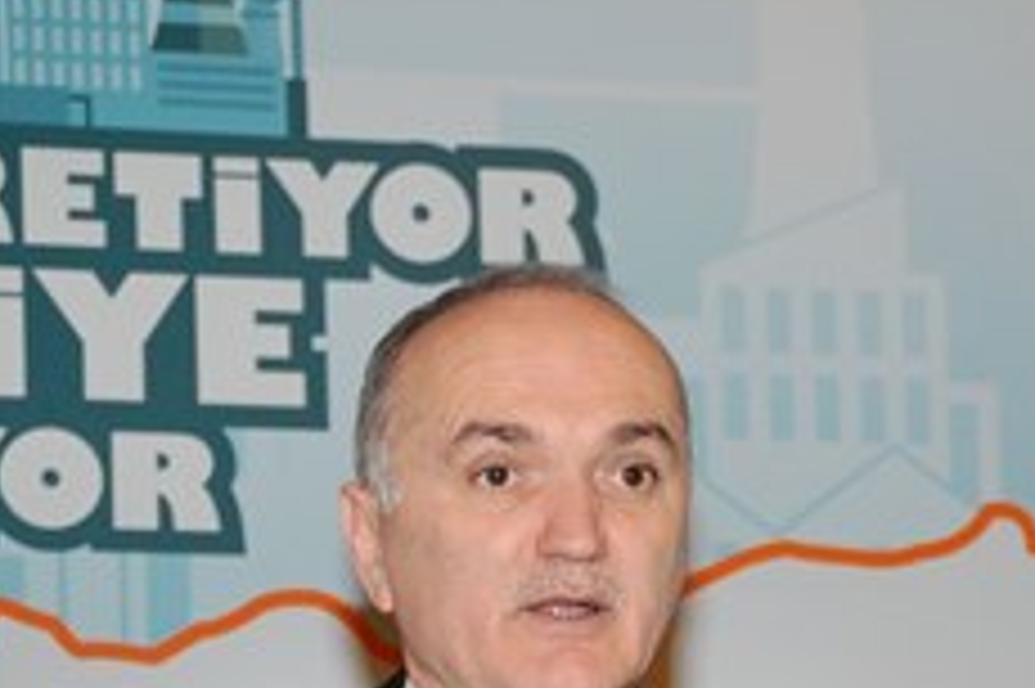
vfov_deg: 6.5
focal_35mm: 209
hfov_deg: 9.8
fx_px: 6004
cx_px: 626
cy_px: 821
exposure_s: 1/40
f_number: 4.8
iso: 400
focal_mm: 50
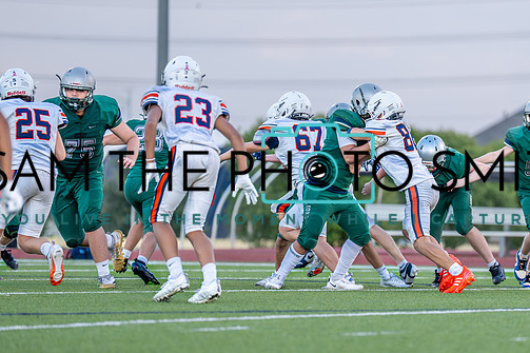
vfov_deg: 4.1
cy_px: 181
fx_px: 4959
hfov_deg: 6.1
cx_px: 381
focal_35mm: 337
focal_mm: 200
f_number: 2.8
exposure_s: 1/1000
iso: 800
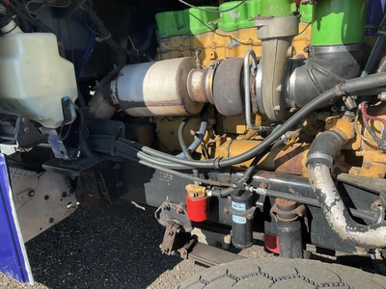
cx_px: 193
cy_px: 144
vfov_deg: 48.2
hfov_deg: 61.7
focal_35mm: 29
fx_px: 323
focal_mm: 3
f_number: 1.8
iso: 25
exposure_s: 1/739
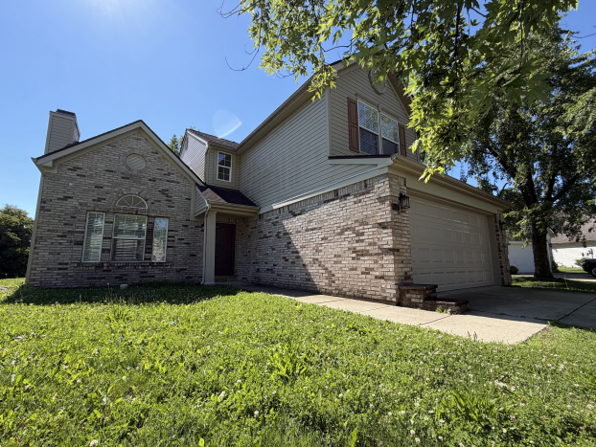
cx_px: 294
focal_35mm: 15
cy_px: 224
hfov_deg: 98.1
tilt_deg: +7.9
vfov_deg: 81.8
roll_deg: +1.4
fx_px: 258
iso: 32
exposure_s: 1/770
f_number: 2.2
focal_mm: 2.22
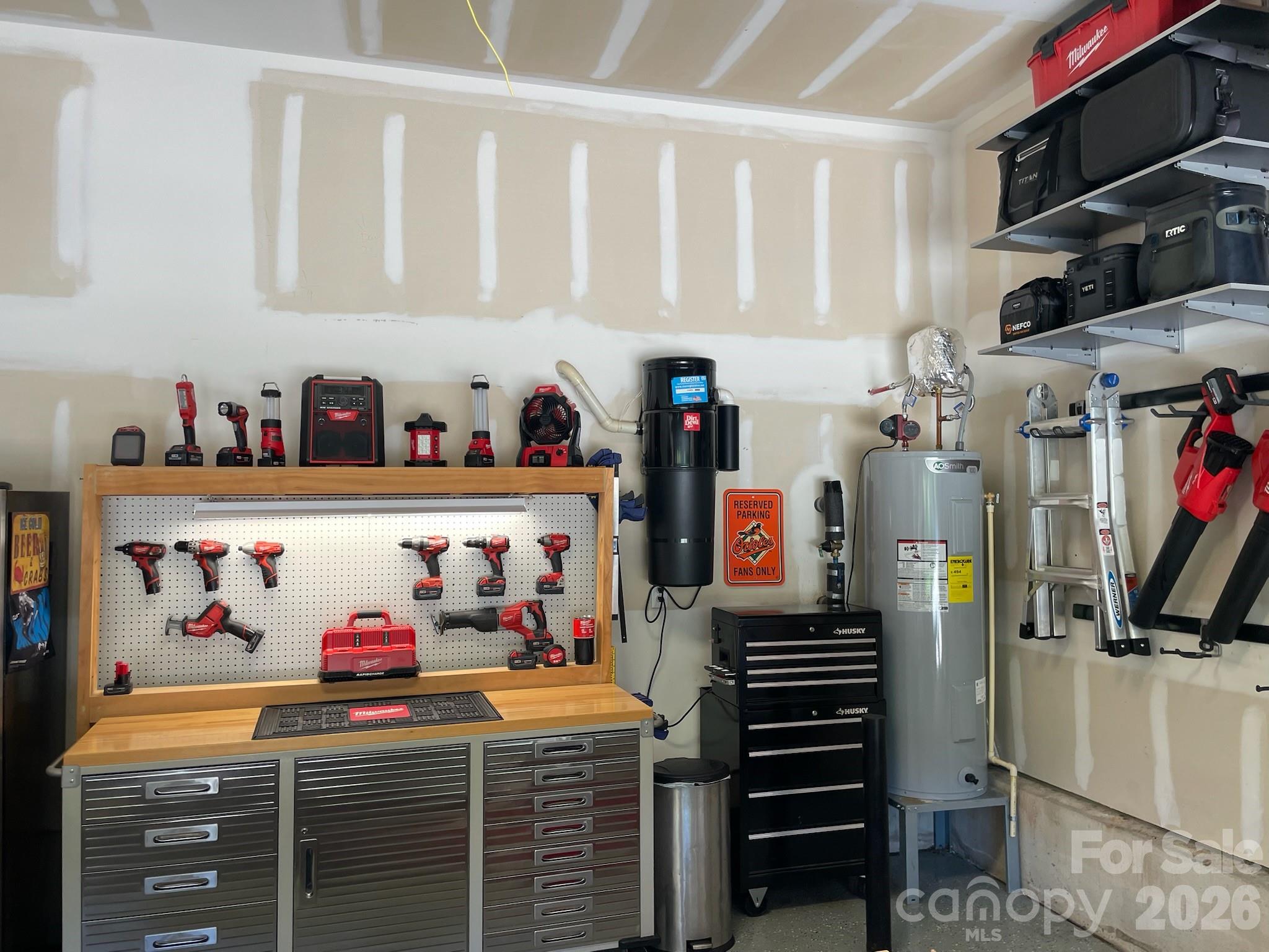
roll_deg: +1.0
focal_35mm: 26
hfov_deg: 67.3
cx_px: 634
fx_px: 953
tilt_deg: +2.1
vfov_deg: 53.1
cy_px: 476
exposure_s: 1/120
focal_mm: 4.2
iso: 50
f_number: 1.6
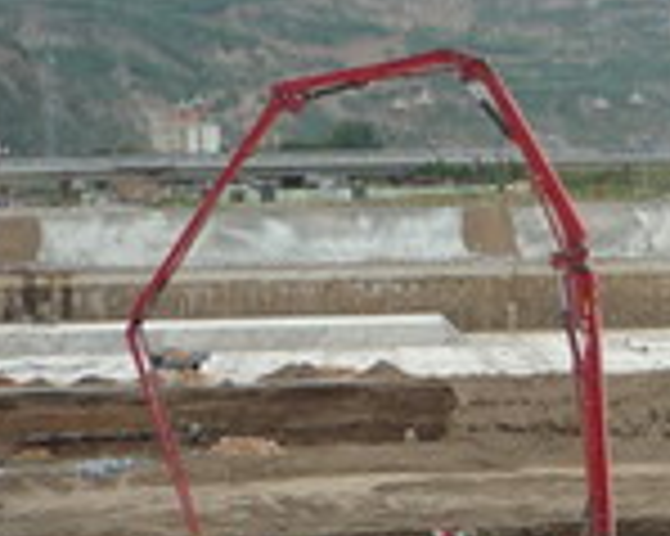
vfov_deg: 13.1
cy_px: 248
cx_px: 818
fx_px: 2338
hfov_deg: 15.7
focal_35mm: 118
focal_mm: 5.2
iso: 100
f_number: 4
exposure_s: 1/320
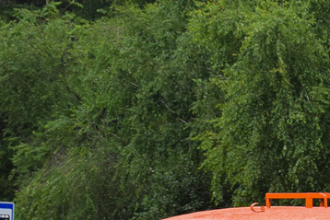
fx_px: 1751
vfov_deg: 7.2
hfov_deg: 10.3
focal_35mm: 191
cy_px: 249
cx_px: 540
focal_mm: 38
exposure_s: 1/640
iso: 800
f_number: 5.6
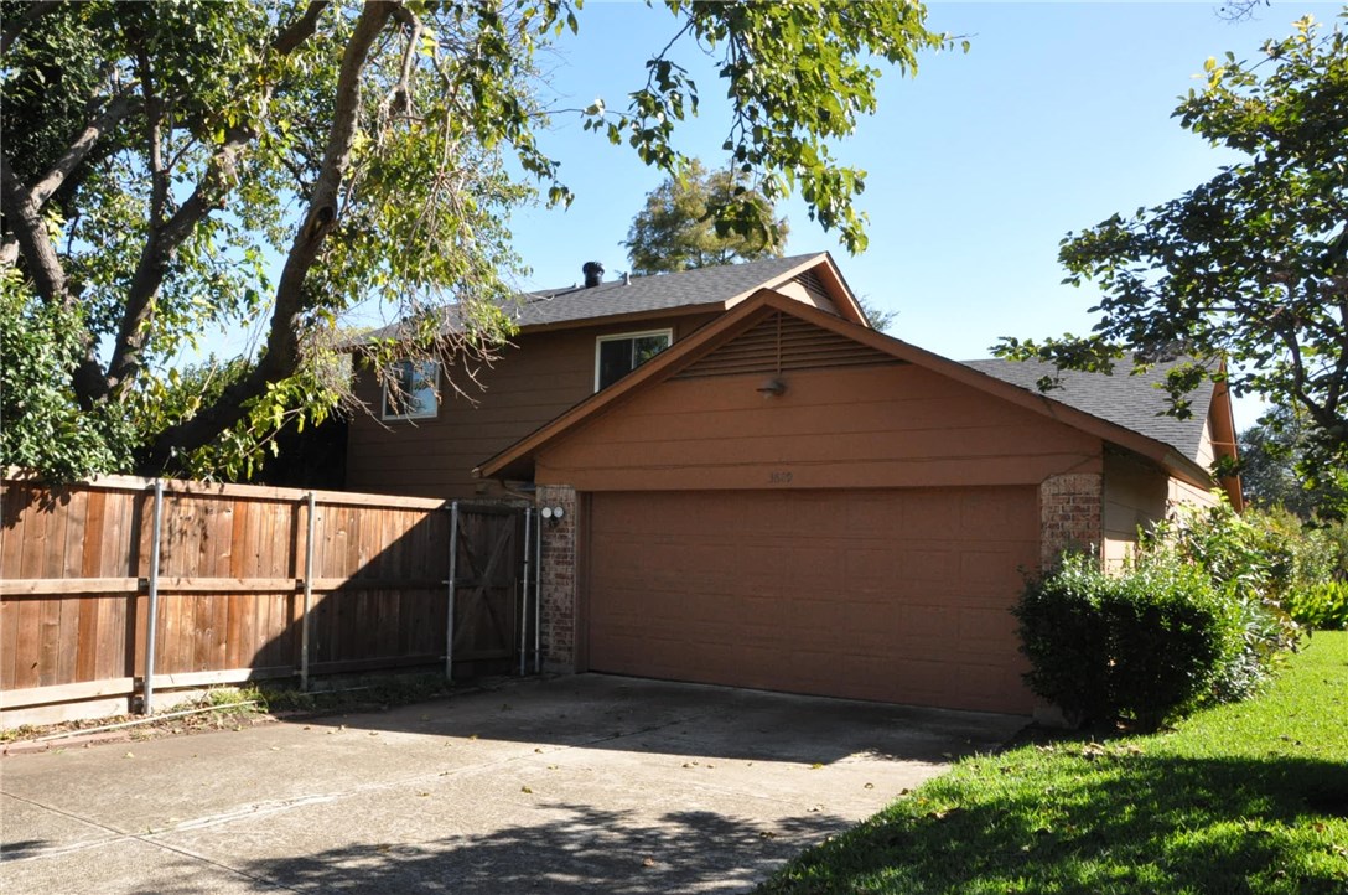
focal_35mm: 27
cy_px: 448
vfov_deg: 47.8
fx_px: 1009
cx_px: 674
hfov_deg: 67.5
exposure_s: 1/250
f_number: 16
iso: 1600
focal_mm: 18
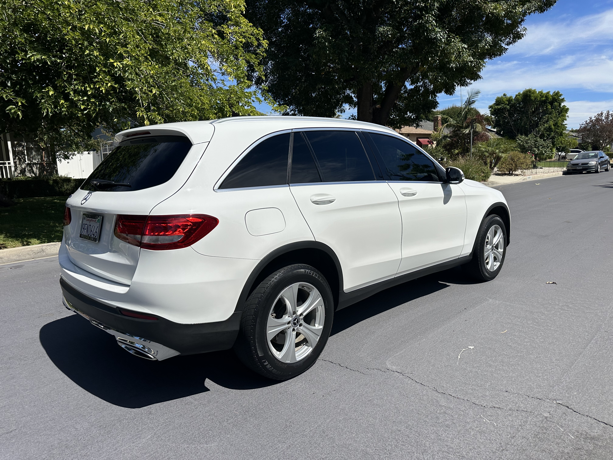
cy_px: 230
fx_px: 425
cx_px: 306
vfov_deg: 56.8
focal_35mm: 24
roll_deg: +2.4
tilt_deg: -9.0
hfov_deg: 71.6
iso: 80
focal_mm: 6.86
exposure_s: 1/10753
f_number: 1.78
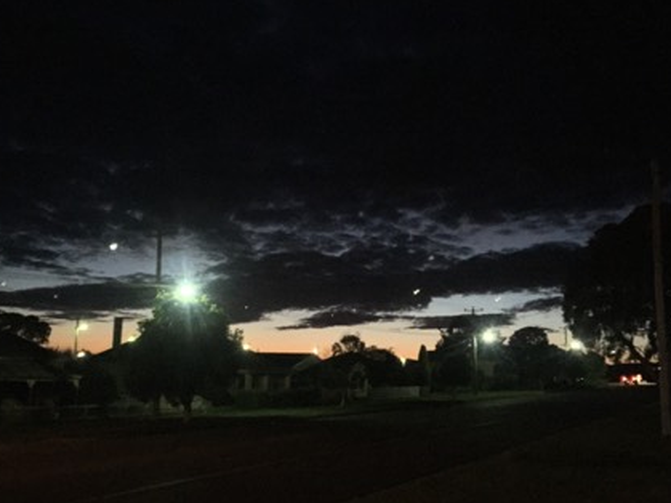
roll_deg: -1.8
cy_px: 279
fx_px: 698
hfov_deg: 51.3
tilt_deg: +8.0
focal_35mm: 36
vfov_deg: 39.6
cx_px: 315
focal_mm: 4.15
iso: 2000
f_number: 2.2
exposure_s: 1/15
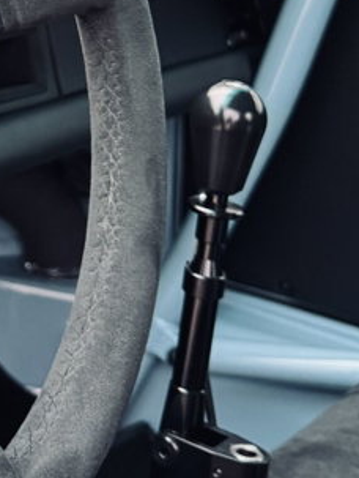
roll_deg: -3.8
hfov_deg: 16.9
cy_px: 2
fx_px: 1118
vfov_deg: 23.1
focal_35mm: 81
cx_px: -142
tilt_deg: -8.3
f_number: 1.78
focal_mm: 6.76
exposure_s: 1/60
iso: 200
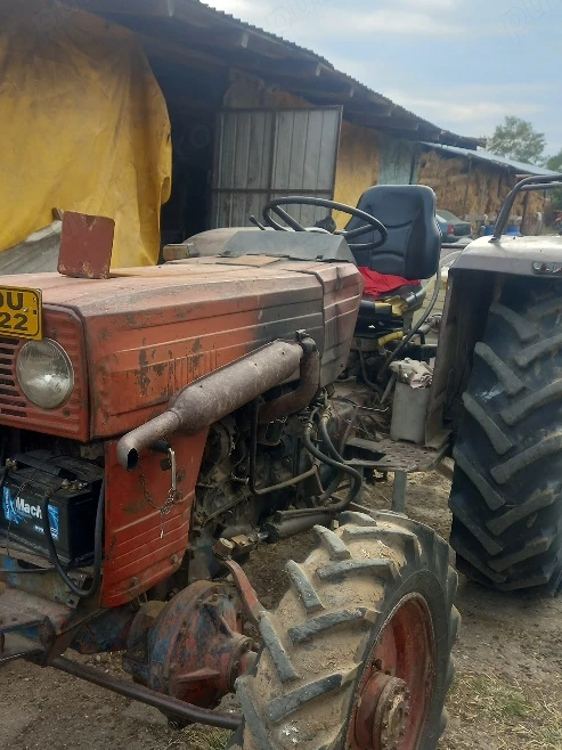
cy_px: 442
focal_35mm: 38
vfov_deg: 48.8
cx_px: 150
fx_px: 823
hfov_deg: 36.9
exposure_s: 1/123
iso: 25
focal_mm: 4.6
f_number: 2
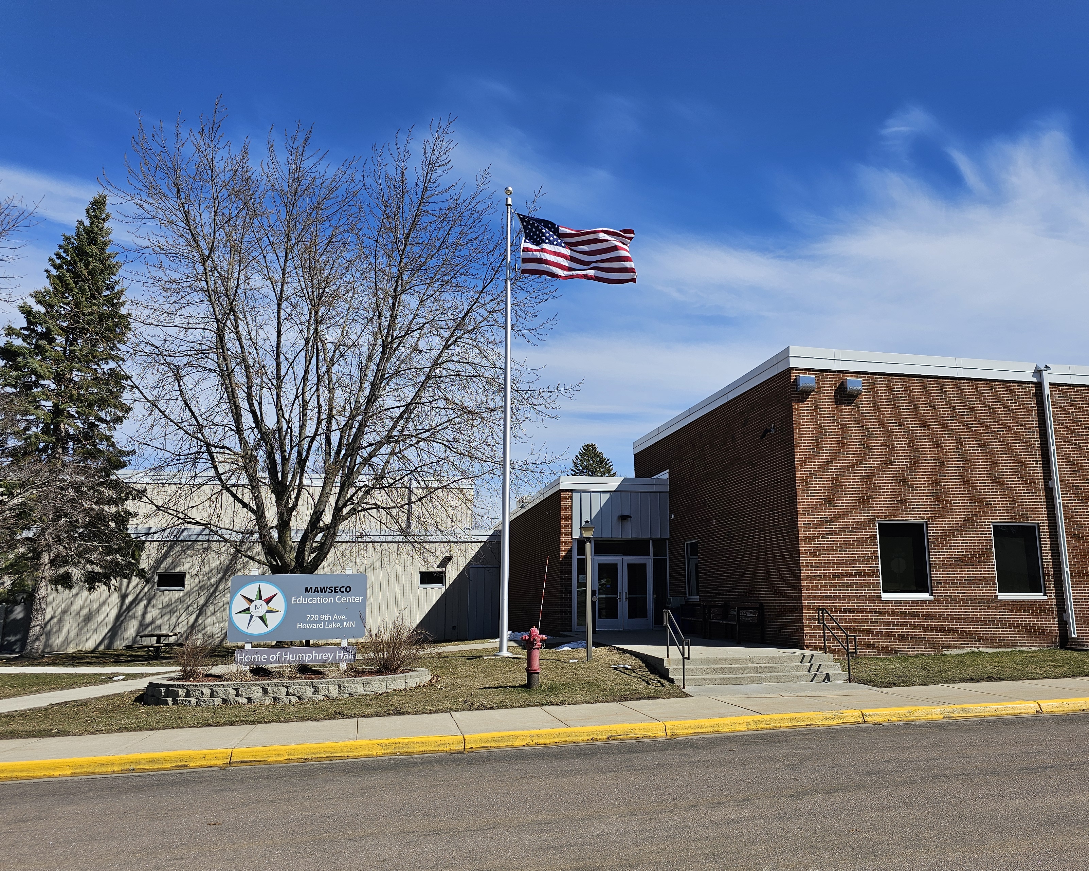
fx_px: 903
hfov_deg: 61.8
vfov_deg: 51.5
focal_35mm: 28
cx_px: 641
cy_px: 449
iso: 16
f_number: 1.7
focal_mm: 6.3
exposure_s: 1/1497
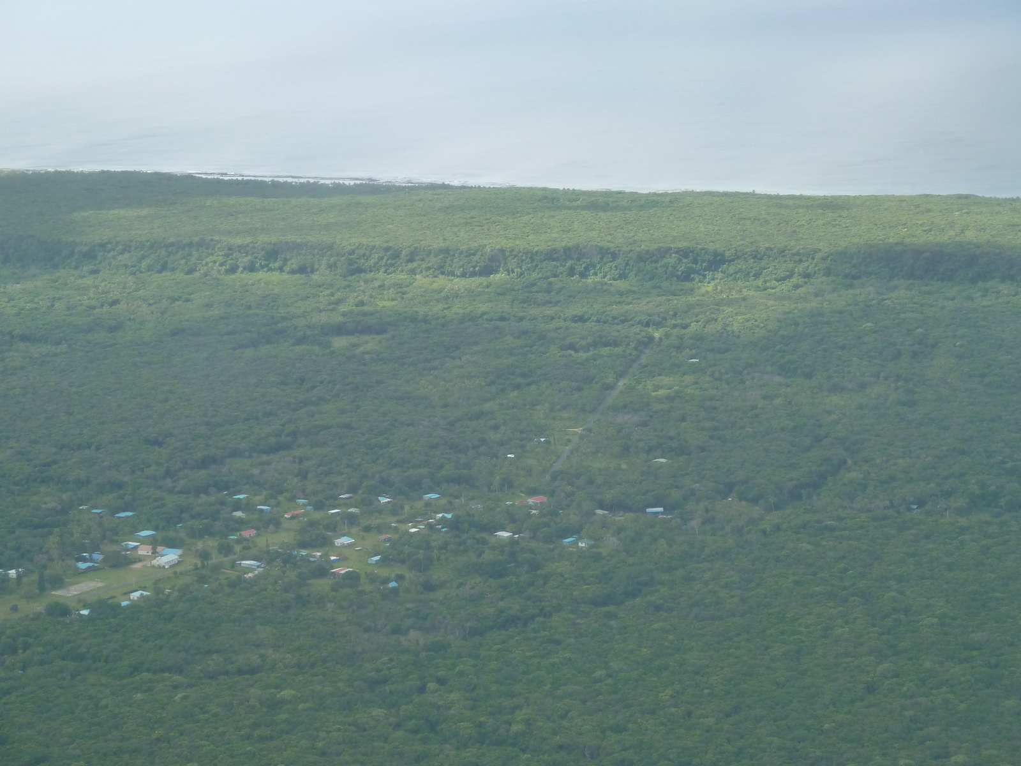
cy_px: 383
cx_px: 510
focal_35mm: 104
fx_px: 3067
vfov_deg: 14.2
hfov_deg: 18.9
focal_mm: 17
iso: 200
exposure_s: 1/400
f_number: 4.3
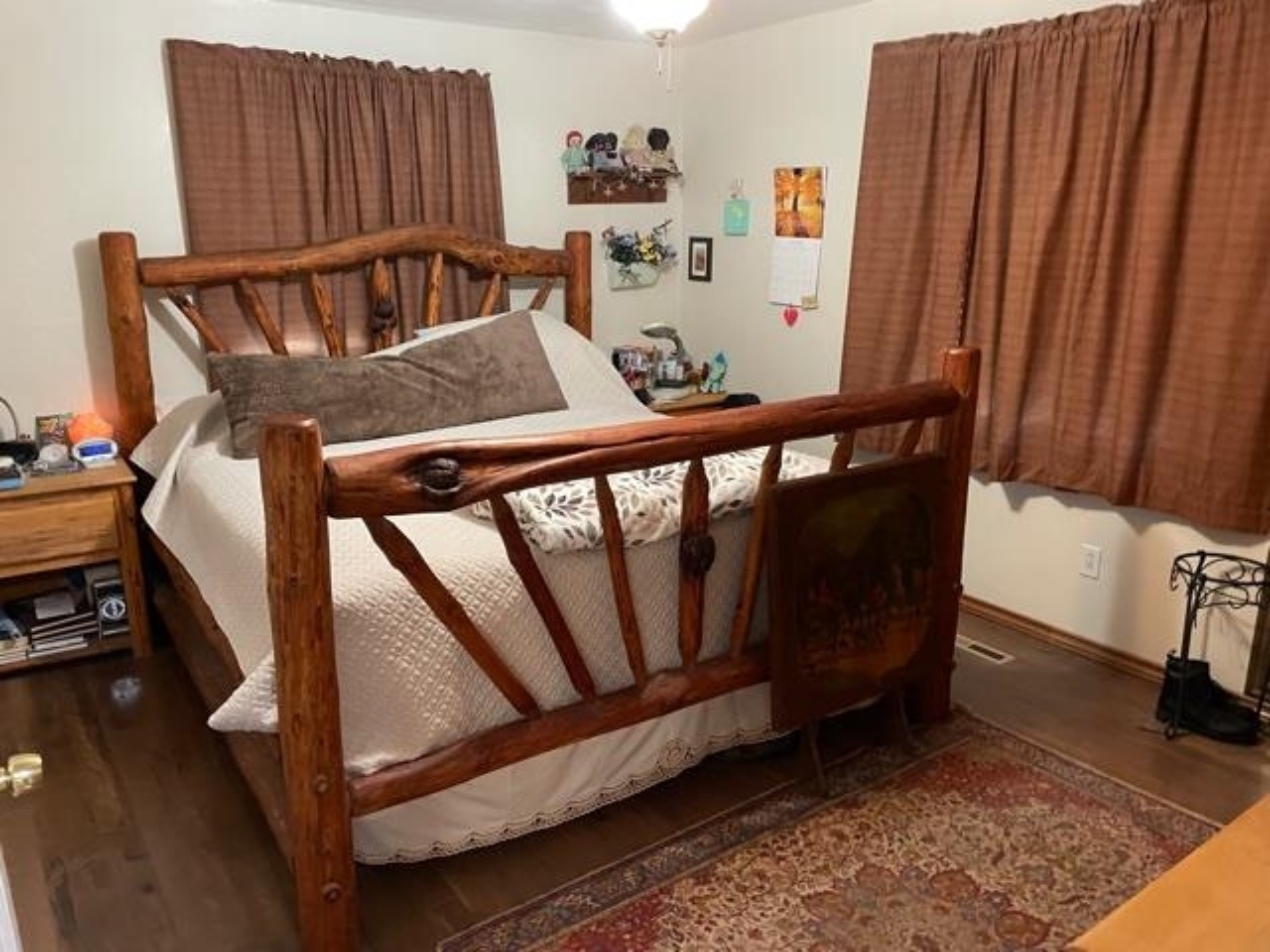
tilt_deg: -14.1
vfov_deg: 53.1
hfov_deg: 67.3
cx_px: 635
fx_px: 954
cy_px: 476
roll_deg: -0.7
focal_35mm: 26
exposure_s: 1/30
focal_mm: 4.2
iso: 500
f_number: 1.6
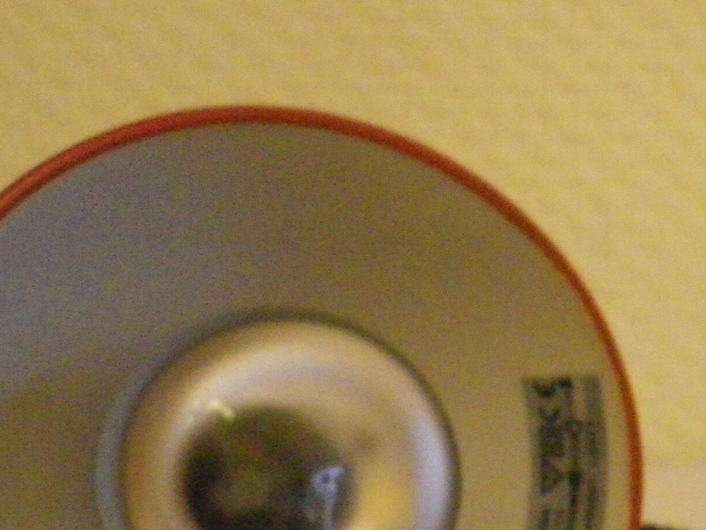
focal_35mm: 92
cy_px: 532
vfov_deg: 15.8
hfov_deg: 19.5
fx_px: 1877
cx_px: 941
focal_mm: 4.9
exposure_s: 1/60
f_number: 2.6
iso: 640
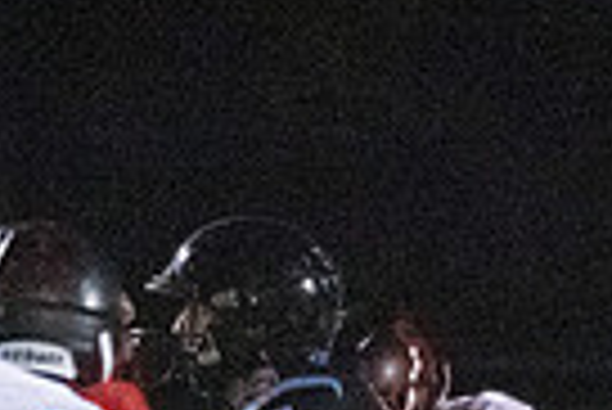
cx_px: 356
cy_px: 658
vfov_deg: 0.6
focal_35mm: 2365
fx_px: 40247
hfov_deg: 0.9
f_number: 5.6
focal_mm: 370
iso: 10000
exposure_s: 1/1600
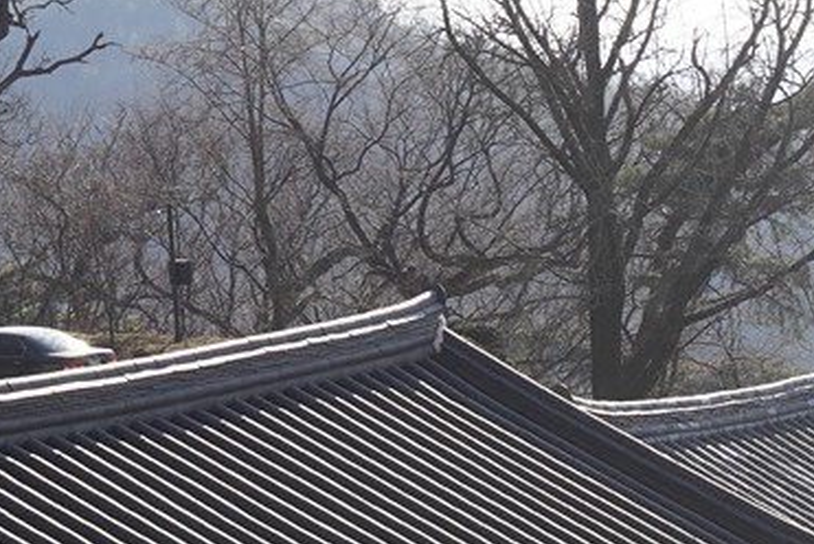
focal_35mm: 167
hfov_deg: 11.5
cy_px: 963
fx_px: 3779
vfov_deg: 8.0
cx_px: 1400
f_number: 10
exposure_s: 1/100
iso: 100
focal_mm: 31
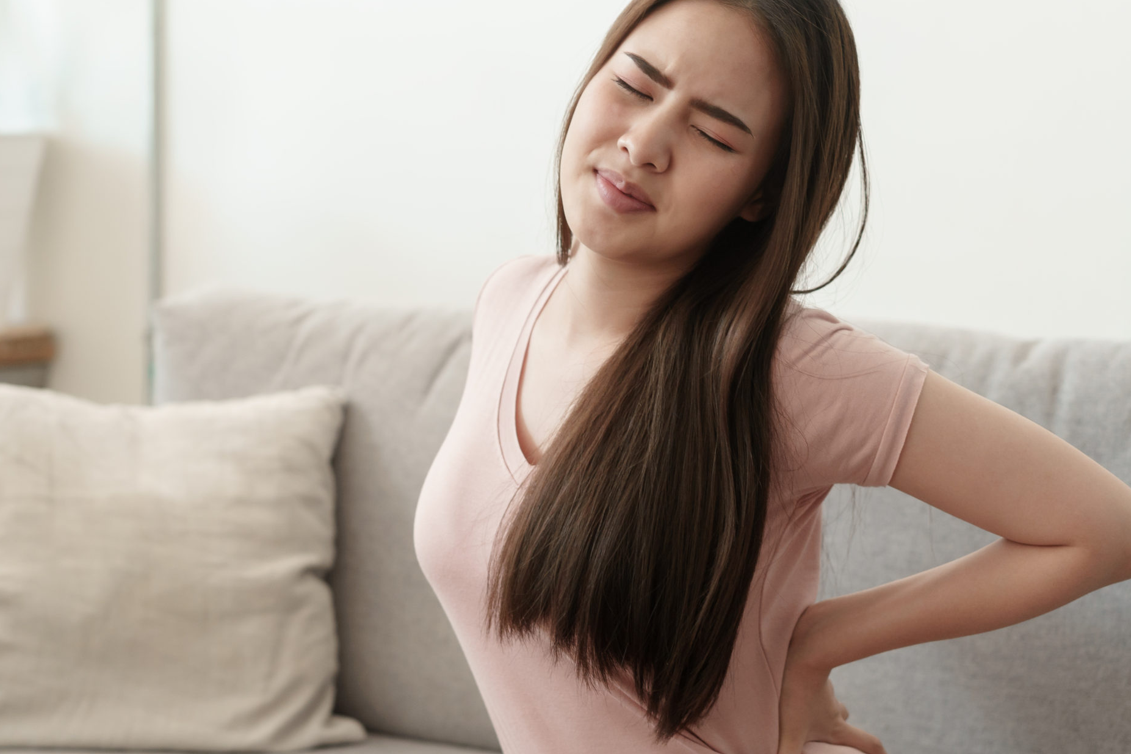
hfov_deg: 26.5
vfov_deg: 17.9
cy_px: 440
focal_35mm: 76
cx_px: 403
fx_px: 2387
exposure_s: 1/125
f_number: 2.8
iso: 1000
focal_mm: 55
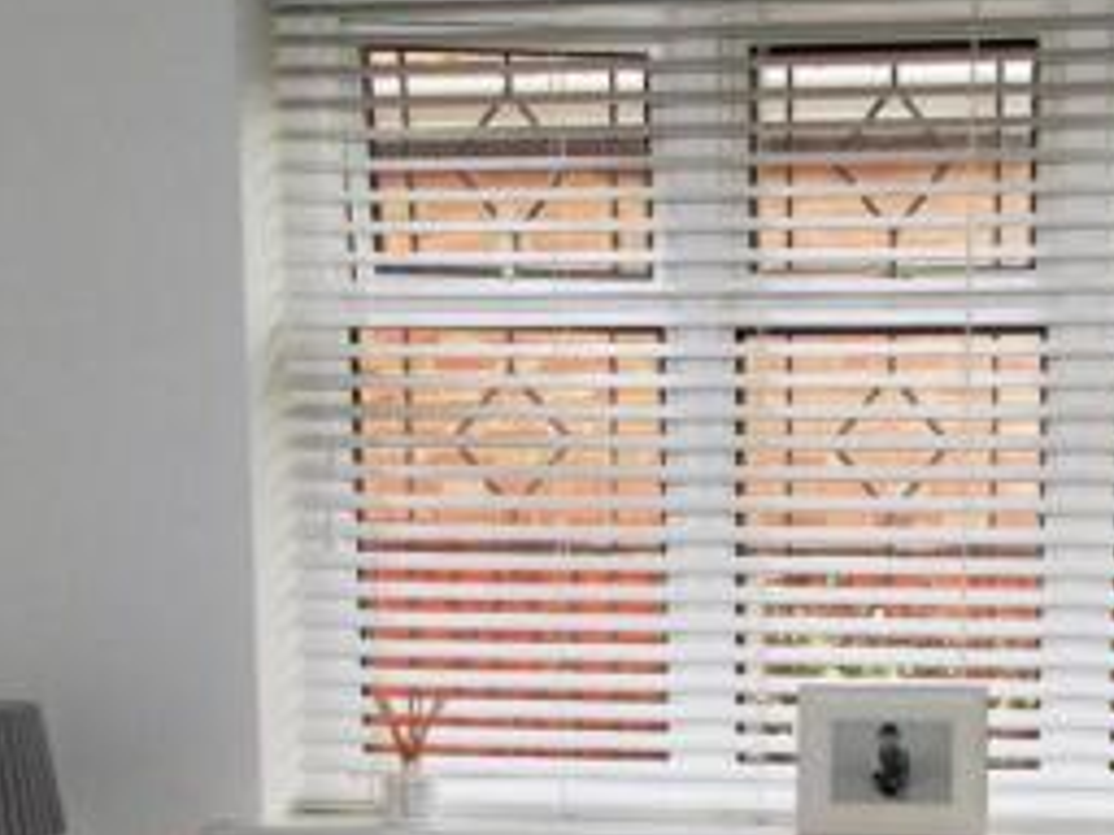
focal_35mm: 57
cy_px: 824
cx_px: 912
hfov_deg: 32.7
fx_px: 1834
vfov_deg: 24.5
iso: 100
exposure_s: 1/30
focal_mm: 4.5
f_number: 3.1
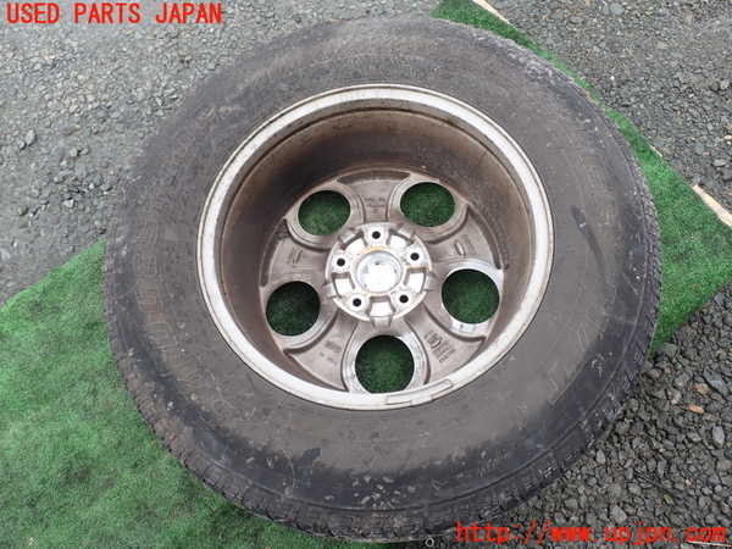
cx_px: 366
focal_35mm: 30
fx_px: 634
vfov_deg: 46.8
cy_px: 274
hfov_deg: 60.0
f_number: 3.2
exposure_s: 1/250
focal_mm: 5.4
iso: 100
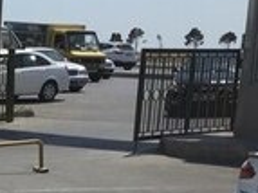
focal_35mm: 134
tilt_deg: -16.2
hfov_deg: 13.7
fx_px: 998
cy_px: 333
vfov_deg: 10.5
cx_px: -143
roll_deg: +0.6
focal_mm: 4.15
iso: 32
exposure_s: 1/4405
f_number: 2.2
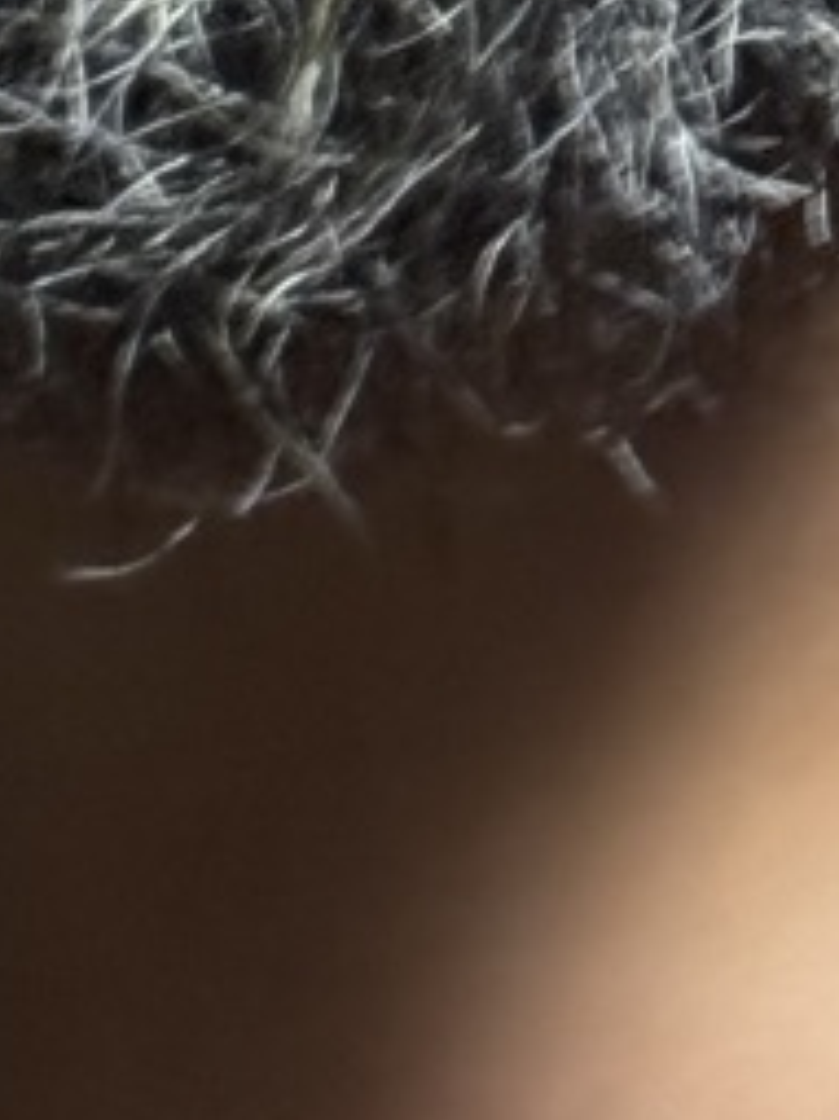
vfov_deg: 6.3
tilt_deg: -3.5
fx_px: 9735
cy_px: -1423
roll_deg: -1.8
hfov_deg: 4.9
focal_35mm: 301
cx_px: -233
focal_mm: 6.86
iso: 400
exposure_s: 1/30
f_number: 1.78
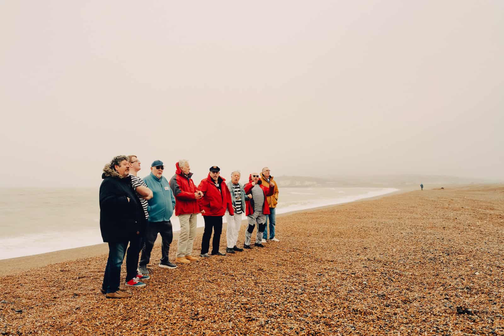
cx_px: 252
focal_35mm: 30
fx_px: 420
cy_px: 168
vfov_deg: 43.6
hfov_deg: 61.9
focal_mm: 30
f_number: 2.8
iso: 250
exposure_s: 1/1000
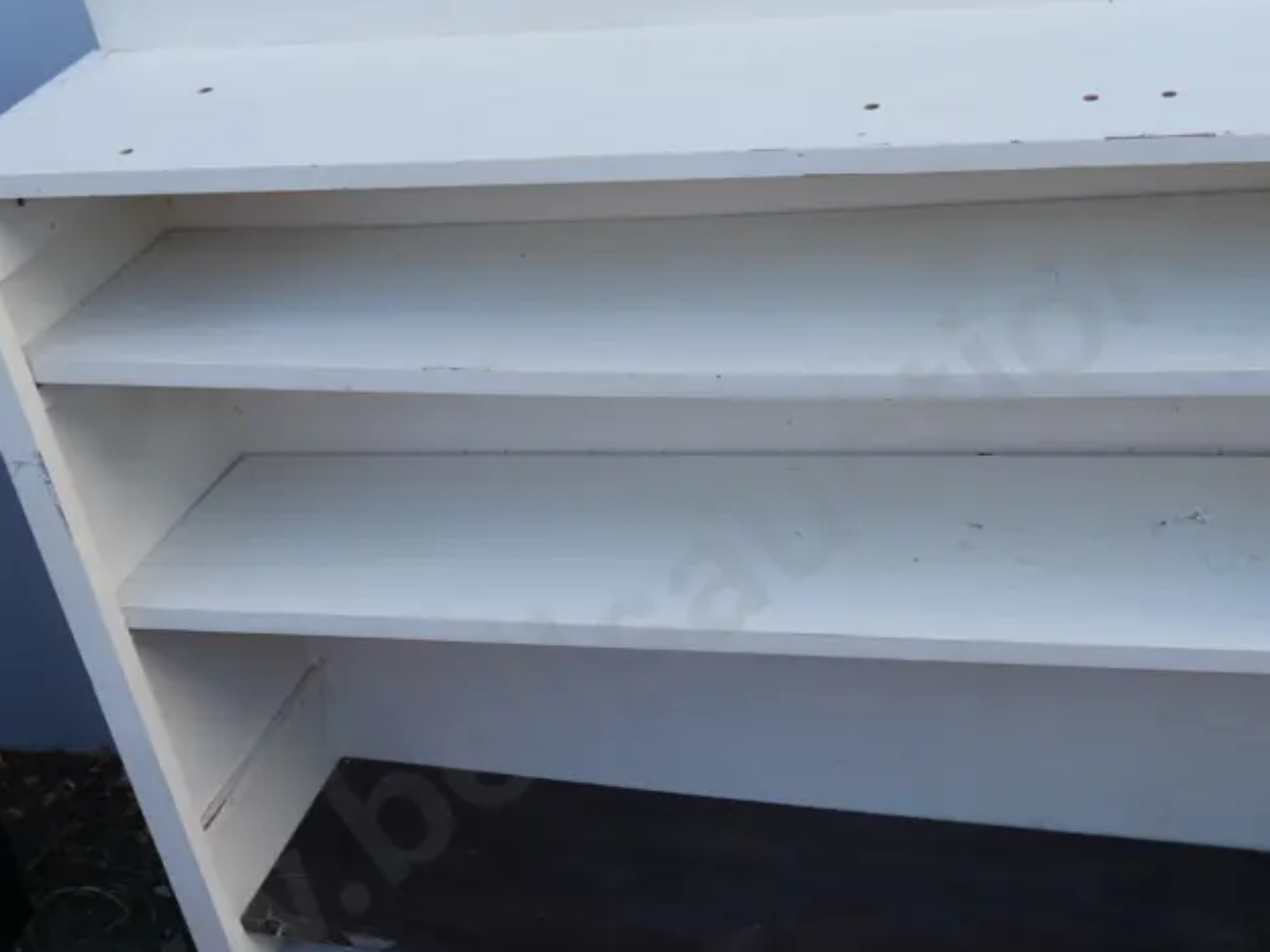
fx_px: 2054
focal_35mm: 56
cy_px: 513
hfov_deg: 34.1
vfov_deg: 26.1
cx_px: 813
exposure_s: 1/160
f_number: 4.5
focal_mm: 17
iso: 200
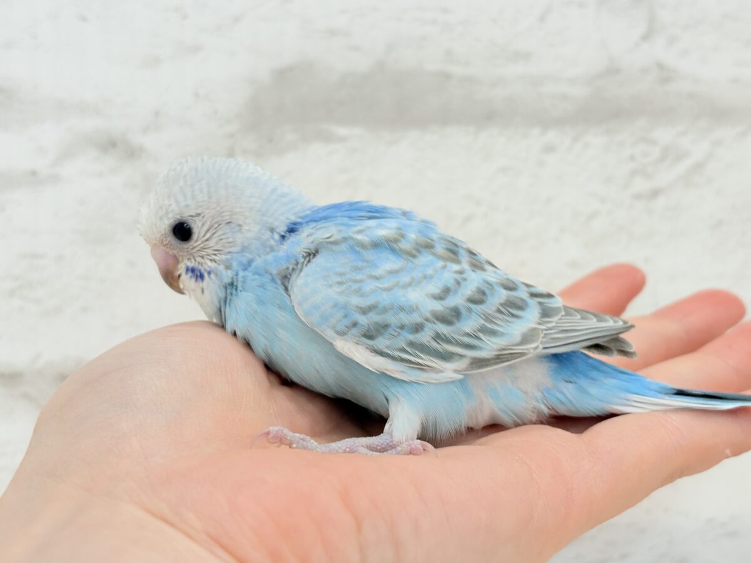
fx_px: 1128
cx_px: 376
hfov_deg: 36.8
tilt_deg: -1.0
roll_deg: +1.0
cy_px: 282
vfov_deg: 28.0
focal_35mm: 52
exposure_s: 1/100
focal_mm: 5.96
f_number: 1.6
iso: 80
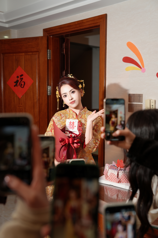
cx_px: 79
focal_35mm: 43
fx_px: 283
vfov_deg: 45.4
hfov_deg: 31.2
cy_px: 119
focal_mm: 43
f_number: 3.2
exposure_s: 1/100
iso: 125
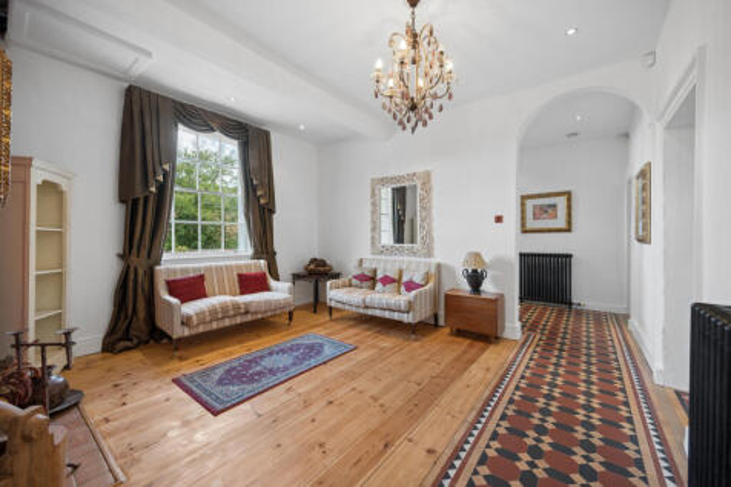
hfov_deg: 104.3
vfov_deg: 81.2
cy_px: 244
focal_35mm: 14
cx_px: 366
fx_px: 284
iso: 220
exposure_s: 1/15
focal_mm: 14
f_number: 7.1
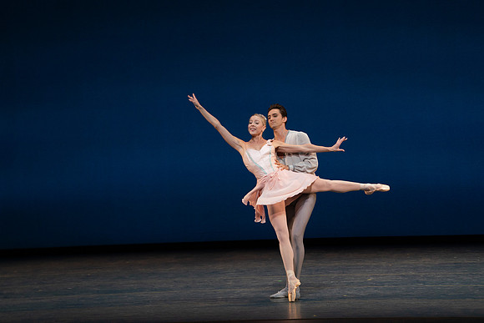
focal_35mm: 192
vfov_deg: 7.2
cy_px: 162
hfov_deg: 10.7
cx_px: 242
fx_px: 2582
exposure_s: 1/500
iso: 3200
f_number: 8
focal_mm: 192
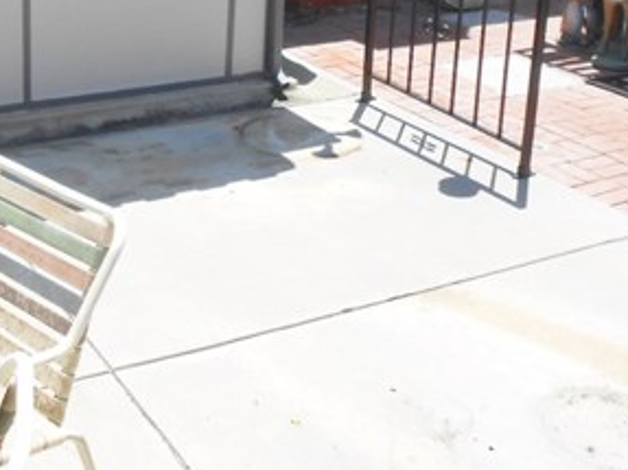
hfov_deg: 32.1
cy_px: 9
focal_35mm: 58
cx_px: 98
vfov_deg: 24.2
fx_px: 1052
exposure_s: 1/800
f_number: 3.5
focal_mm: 4.6
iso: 80
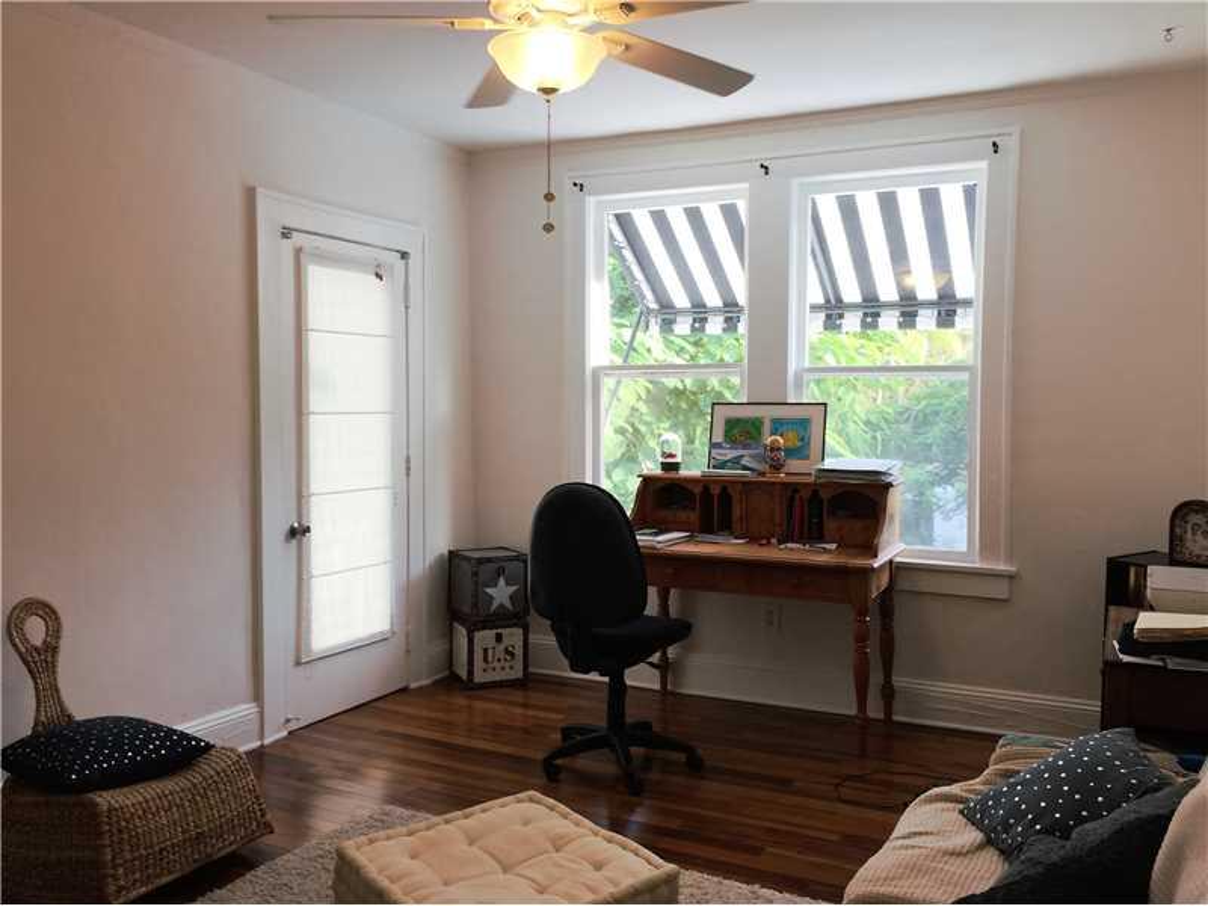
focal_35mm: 29
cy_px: 453
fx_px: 1012
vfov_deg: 48.2
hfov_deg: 61.7
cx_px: 604
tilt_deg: -2.2
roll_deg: +2.5
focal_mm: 4.15
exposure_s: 1/60
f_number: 2.2
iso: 32
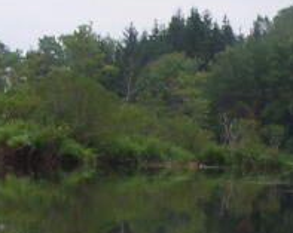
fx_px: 1671
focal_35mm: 193
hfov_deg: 9.8
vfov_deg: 8.0
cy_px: 196
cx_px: 397
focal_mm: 6.3
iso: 100
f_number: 2.8
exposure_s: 1/30
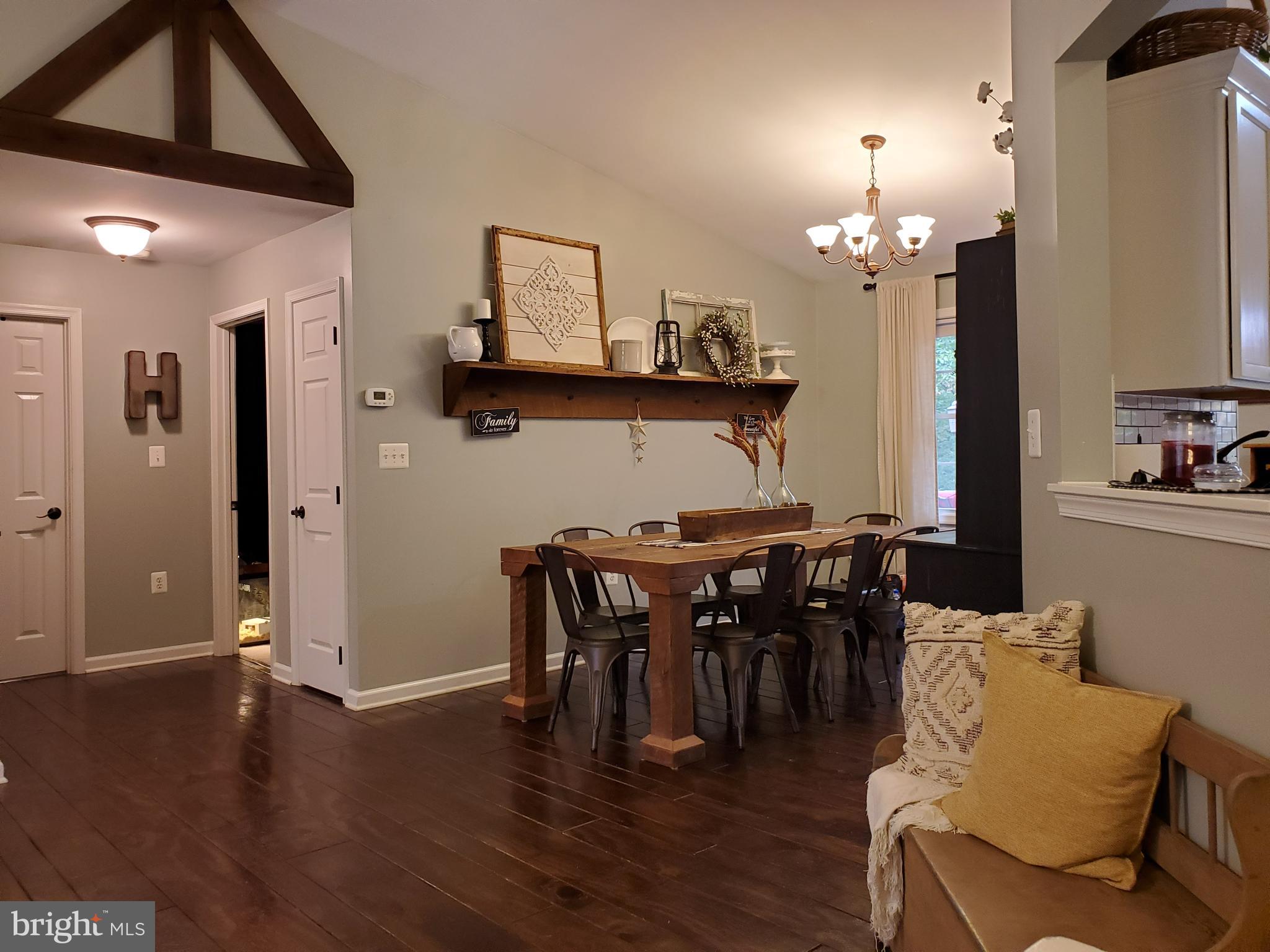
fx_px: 954
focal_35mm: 26
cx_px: 635
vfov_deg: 53.1
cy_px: 476
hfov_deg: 67.3
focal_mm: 4.3
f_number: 2.4
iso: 320
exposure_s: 1/39
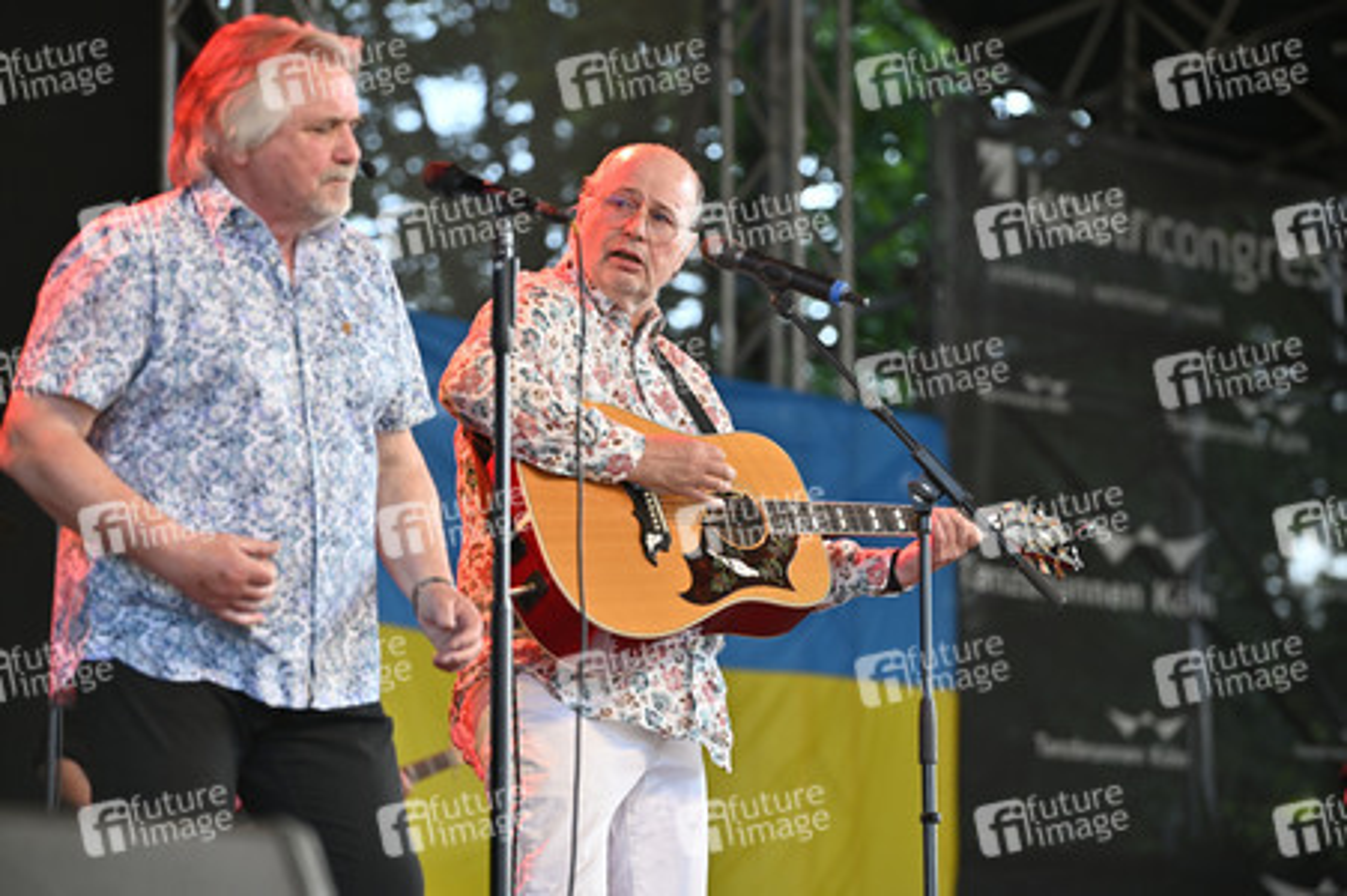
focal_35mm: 105
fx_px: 3926
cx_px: 674
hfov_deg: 19.5
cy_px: 448
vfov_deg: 13.0
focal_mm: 105
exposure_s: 1/500
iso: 320
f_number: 2.8
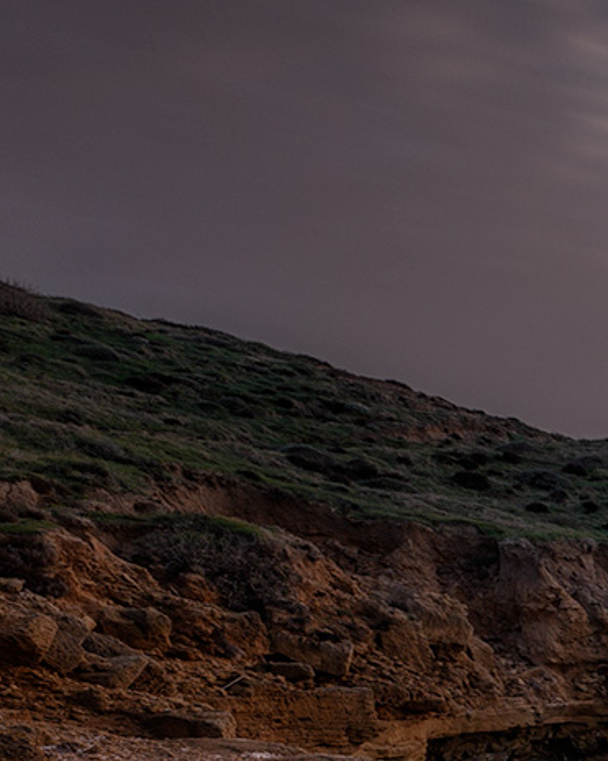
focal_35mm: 58
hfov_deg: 13.8
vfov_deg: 28.4
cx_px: 1577
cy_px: 910
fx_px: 1305
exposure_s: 82
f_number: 13
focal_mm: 14
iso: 80
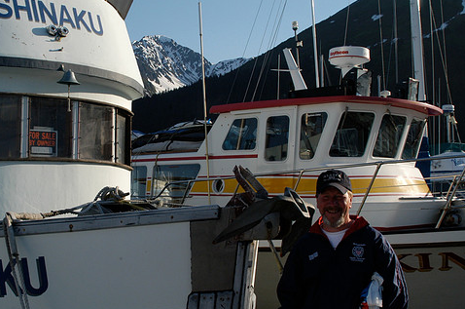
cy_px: 155
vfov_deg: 26.4
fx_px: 658
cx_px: 198
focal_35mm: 51
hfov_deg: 38.9
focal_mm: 28
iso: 400
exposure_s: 1/500
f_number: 11
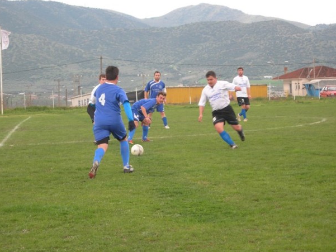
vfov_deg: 12.0
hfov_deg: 15.9
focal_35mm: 124
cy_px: 135
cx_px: 155
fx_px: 1204
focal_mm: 23.4
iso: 50
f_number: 4.9
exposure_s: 1/99
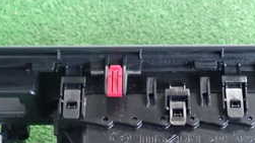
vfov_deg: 12.1
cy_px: 129
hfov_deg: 21.6
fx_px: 669
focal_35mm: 99
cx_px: 149
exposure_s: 1/25
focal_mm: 6.83
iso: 800
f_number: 2.7
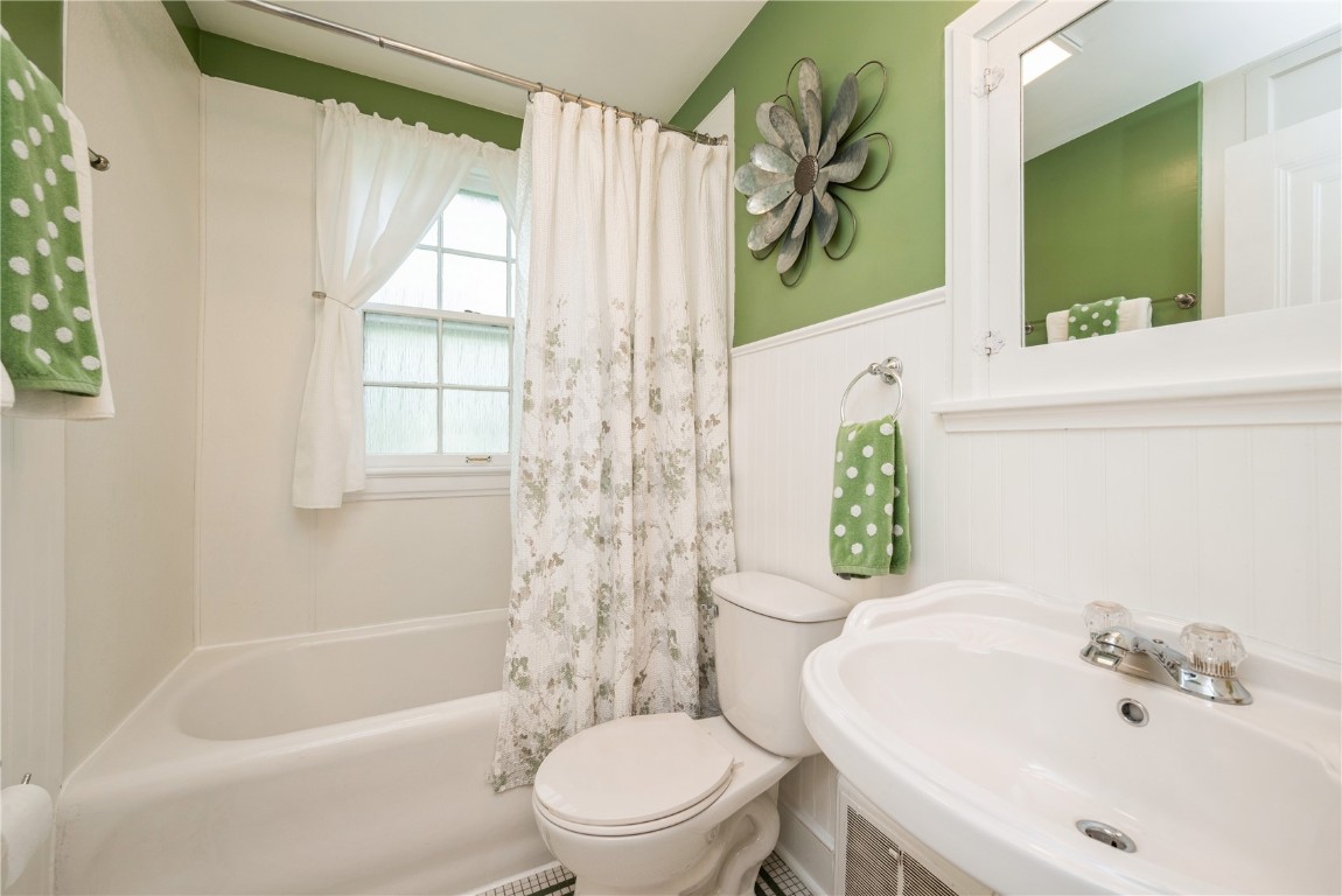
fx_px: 522
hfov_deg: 104.2
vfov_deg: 81.3
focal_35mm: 14
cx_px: 671
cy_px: 448
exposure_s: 1/30
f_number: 8
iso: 200
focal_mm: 14
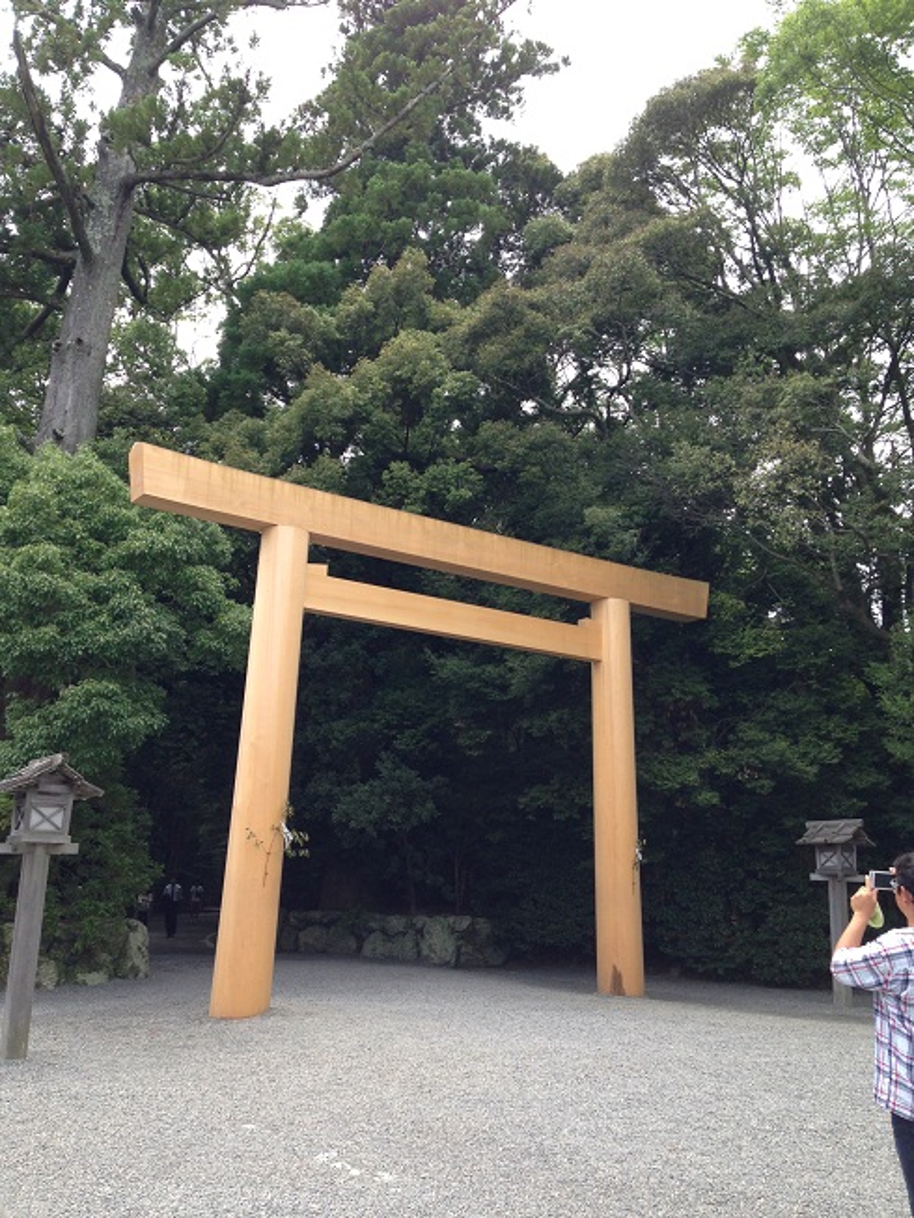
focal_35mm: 33
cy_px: 609
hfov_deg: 43.0
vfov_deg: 55.3
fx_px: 1161
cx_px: 457
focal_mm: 4.13
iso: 50
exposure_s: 1/357
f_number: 2.4
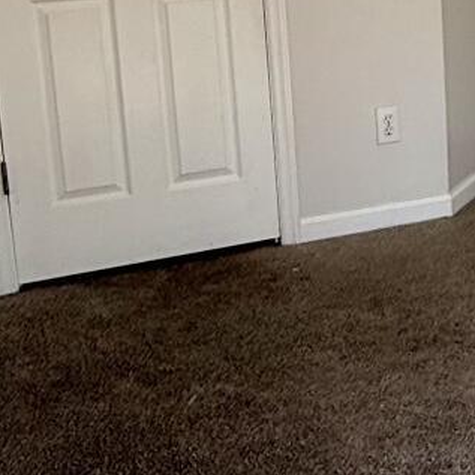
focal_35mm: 78
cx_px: 569
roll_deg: +0.3
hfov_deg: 20.7
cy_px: 43
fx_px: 1211
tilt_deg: -9.7
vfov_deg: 21.7
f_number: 2.2
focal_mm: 2.22
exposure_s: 1/199
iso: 64
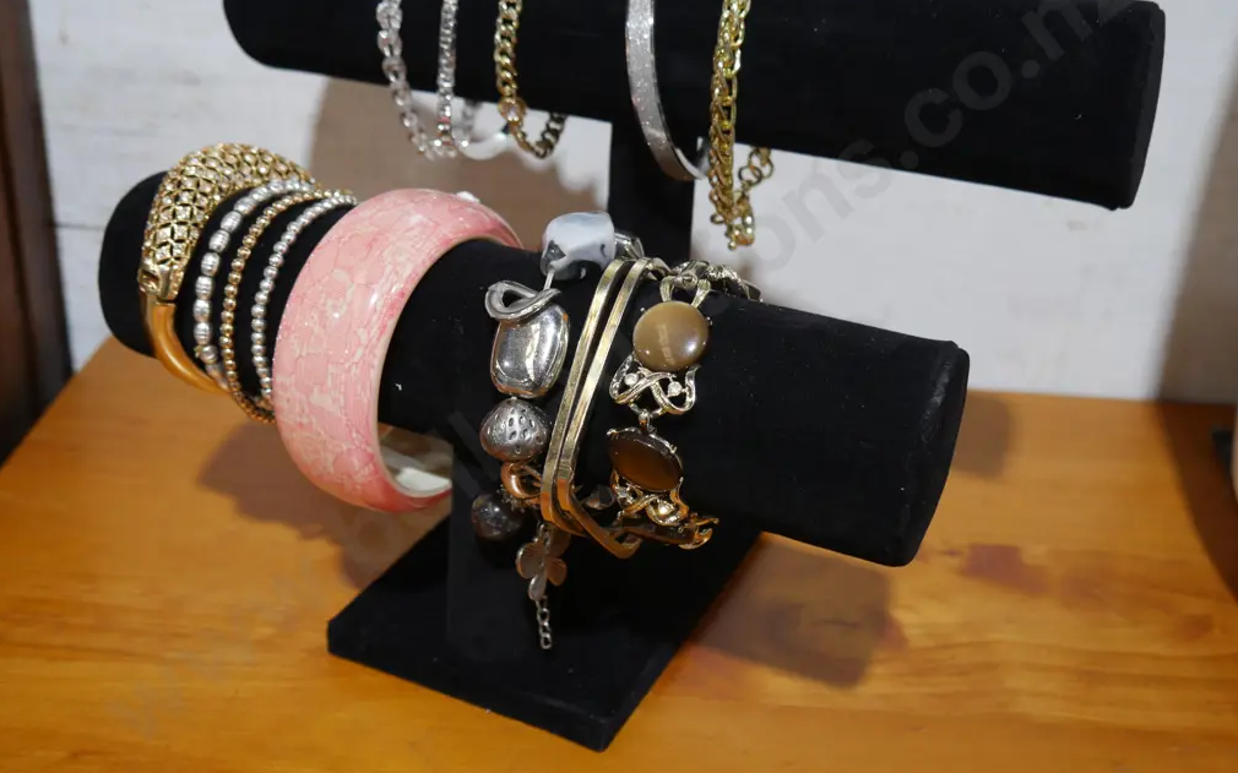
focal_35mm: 43
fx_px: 1451
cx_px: 619
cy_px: 352
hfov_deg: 46.2
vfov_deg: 29.8
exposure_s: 1/60
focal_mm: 20
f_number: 4.5
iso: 500
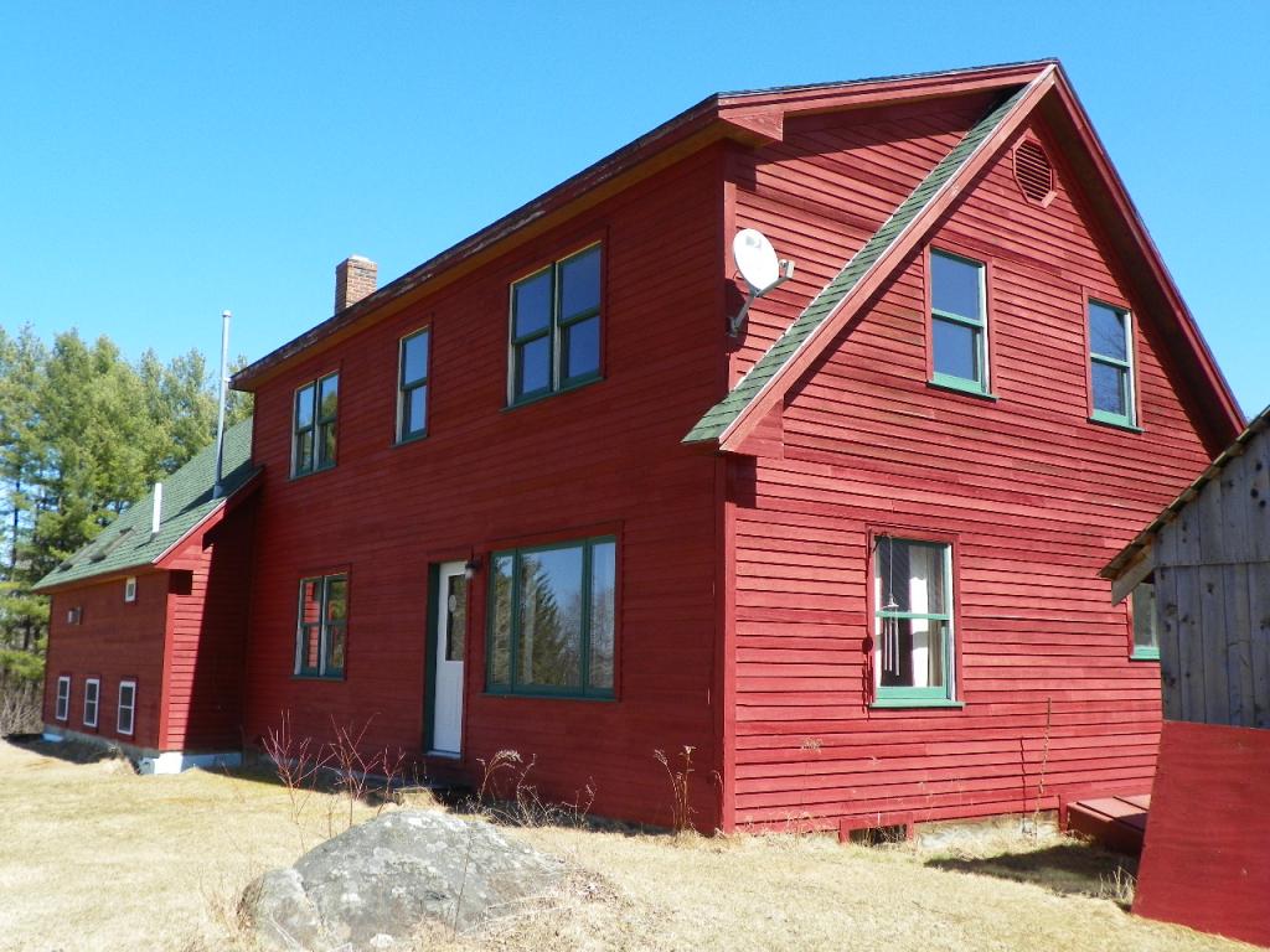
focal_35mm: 33
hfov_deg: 55.4
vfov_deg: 42.9
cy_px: 476
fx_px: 1211
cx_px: 635
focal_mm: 5.9
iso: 64
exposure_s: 1/250
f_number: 3.5
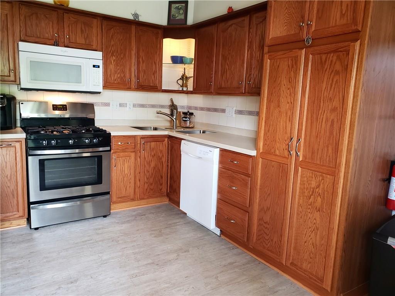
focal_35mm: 26
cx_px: 198
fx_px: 297
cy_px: 148
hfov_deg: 67.3
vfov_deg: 53.1
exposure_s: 1/30
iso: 250
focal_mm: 4.3
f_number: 2.4
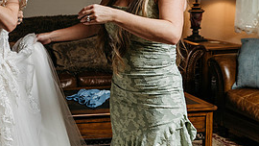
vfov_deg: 21.8
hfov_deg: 34.0
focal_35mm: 54
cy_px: 22
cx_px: -18
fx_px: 371
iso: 1000
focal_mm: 24
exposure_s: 1/500
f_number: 2.8
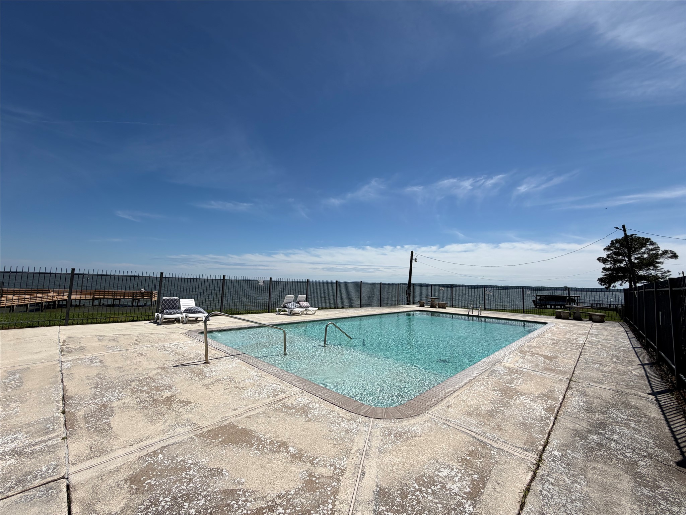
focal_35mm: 14
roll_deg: -1.2
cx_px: 343
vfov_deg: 85.7
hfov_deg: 102.1
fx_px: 277
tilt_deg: +5.3
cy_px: 258
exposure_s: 1/1795
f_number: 2.2
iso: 20
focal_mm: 2.22
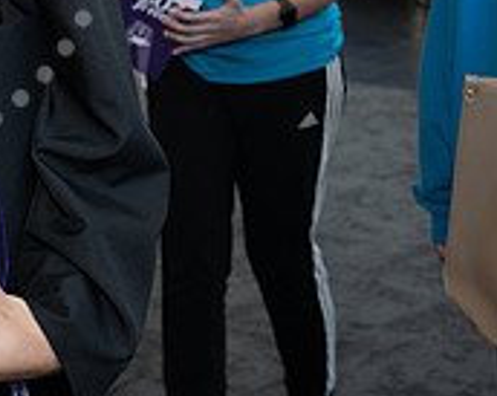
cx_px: -156
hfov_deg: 16.4
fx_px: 1630
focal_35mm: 111
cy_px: -108
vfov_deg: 13.4
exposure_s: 1/200
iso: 800
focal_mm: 35
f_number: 5.6
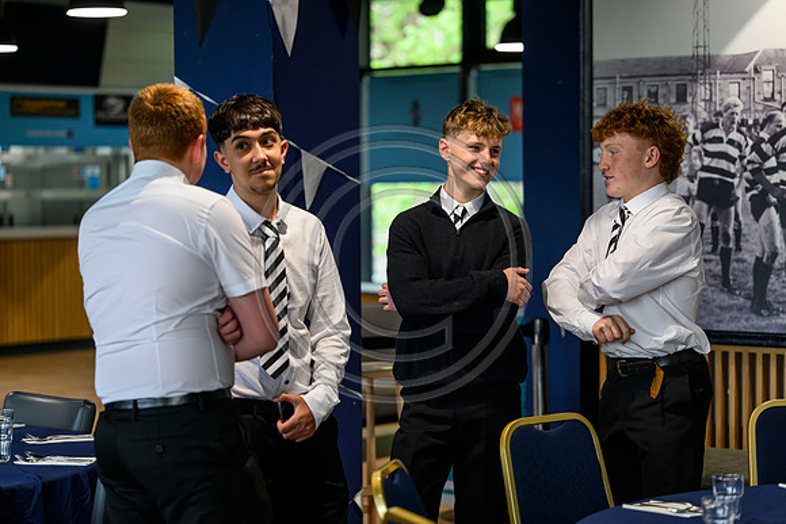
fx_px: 2009
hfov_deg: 22.1
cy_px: 262
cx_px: 393
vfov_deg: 14.9
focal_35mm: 92
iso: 1600
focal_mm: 92
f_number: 2.8
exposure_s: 1/500
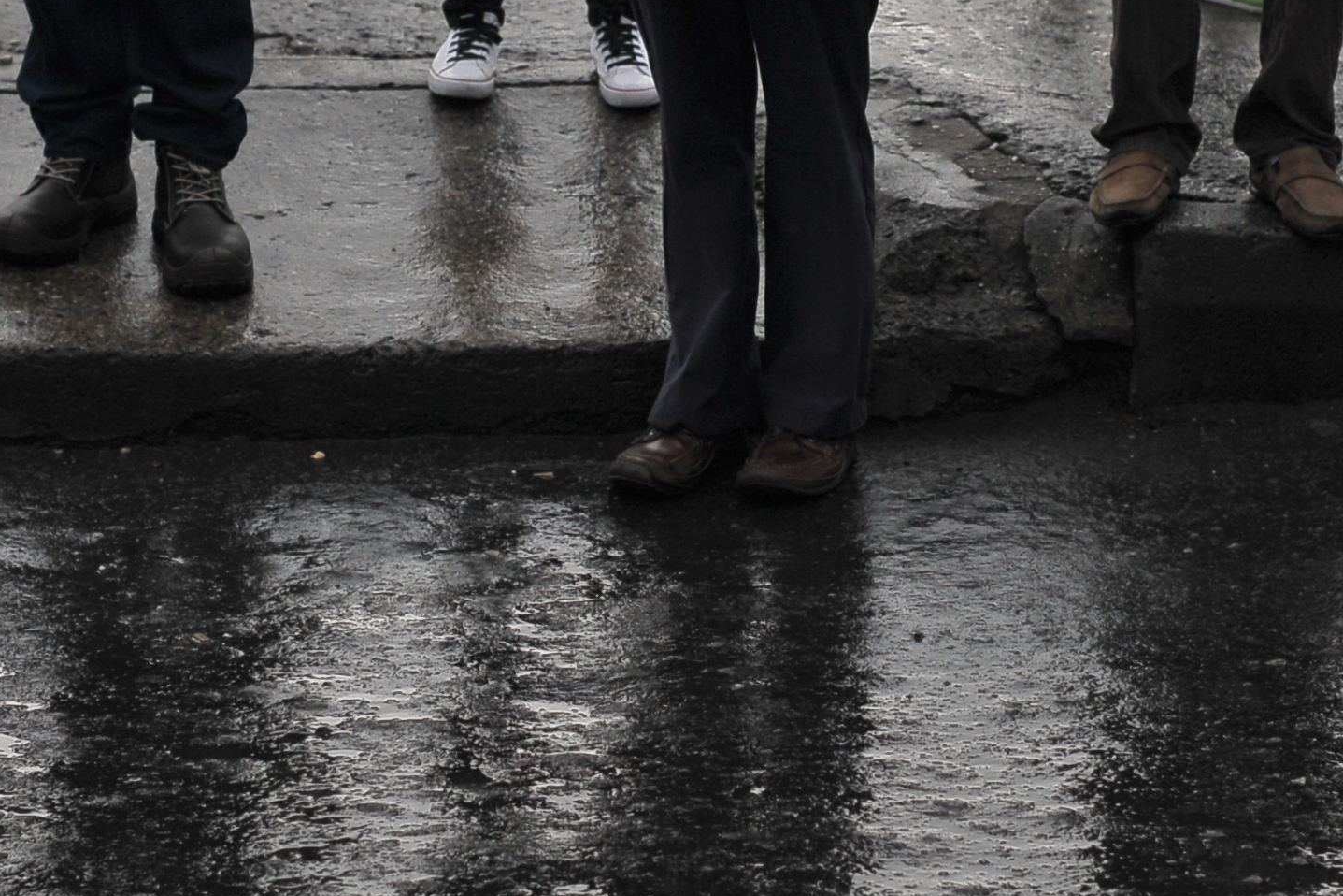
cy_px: 270
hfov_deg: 13.9
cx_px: 700
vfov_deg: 9.3
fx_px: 5521
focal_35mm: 148
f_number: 3.2
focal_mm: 50
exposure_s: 1/800
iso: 400
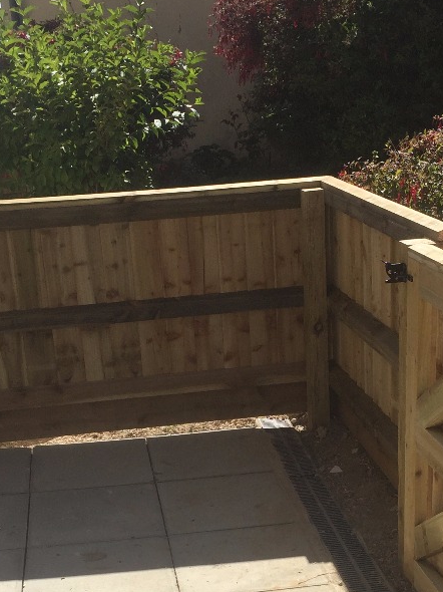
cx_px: 256
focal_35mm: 59
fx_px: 1007
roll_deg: +2.7
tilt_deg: -21.1
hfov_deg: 24.8
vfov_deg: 31.8
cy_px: 475
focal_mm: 4.15
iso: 32
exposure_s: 1/2326
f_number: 2.2
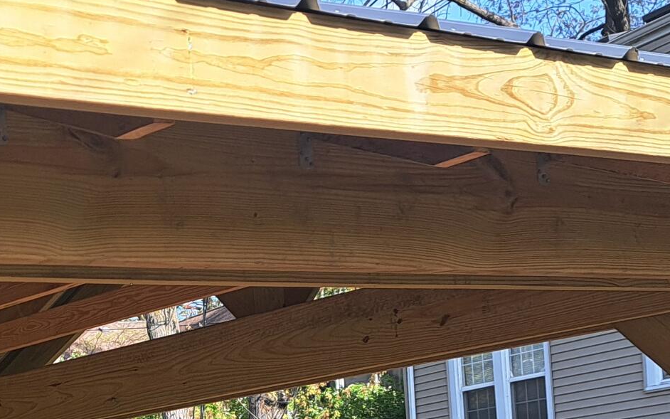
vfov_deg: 15.0
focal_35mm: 81
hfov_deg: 24.4
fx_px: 1479
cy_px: 628
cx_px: 1
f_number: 1.8
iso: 50
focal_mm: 5.23
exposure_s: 1/451
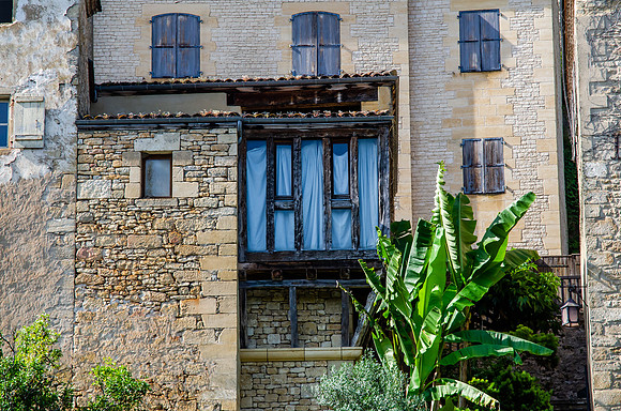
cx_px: 310
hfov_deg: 13.1
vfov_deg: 8.7
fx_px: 2711
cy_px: 206
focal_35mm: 158
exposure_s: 1/800
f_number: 7.1
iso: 500
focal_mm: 105
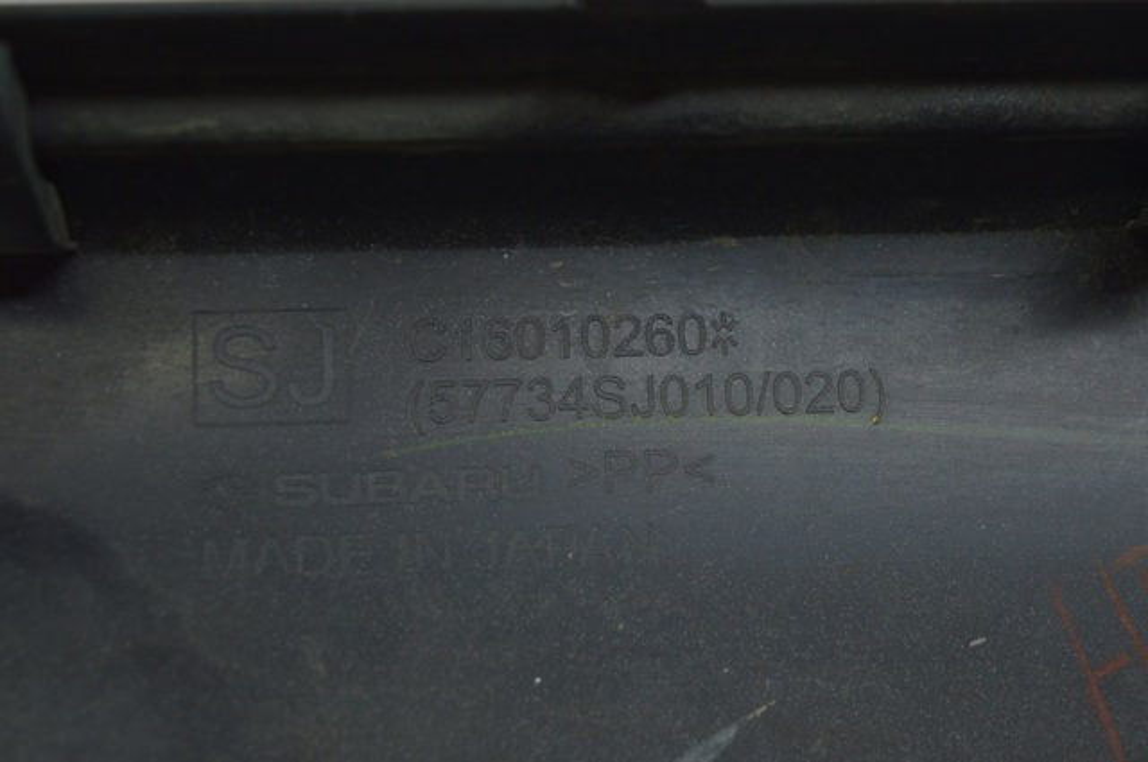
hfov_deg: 24.6
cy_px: 381
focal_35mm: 82
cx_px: 574
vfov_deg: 16.5
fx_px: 2627
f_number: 5.6
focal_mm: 55
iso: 400
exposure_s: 1/50
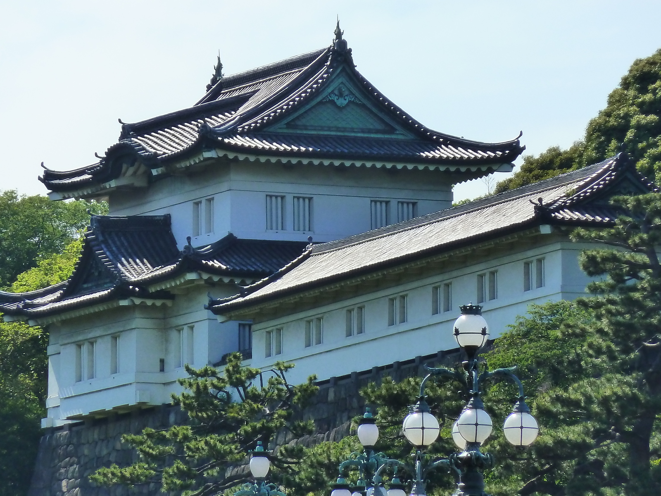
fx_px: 7619
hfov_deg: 5.0
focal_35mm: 399
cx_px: 330
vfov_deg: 3.7
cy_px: 248
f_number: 4.9
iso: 200
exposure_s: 1/400
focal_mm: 49.2
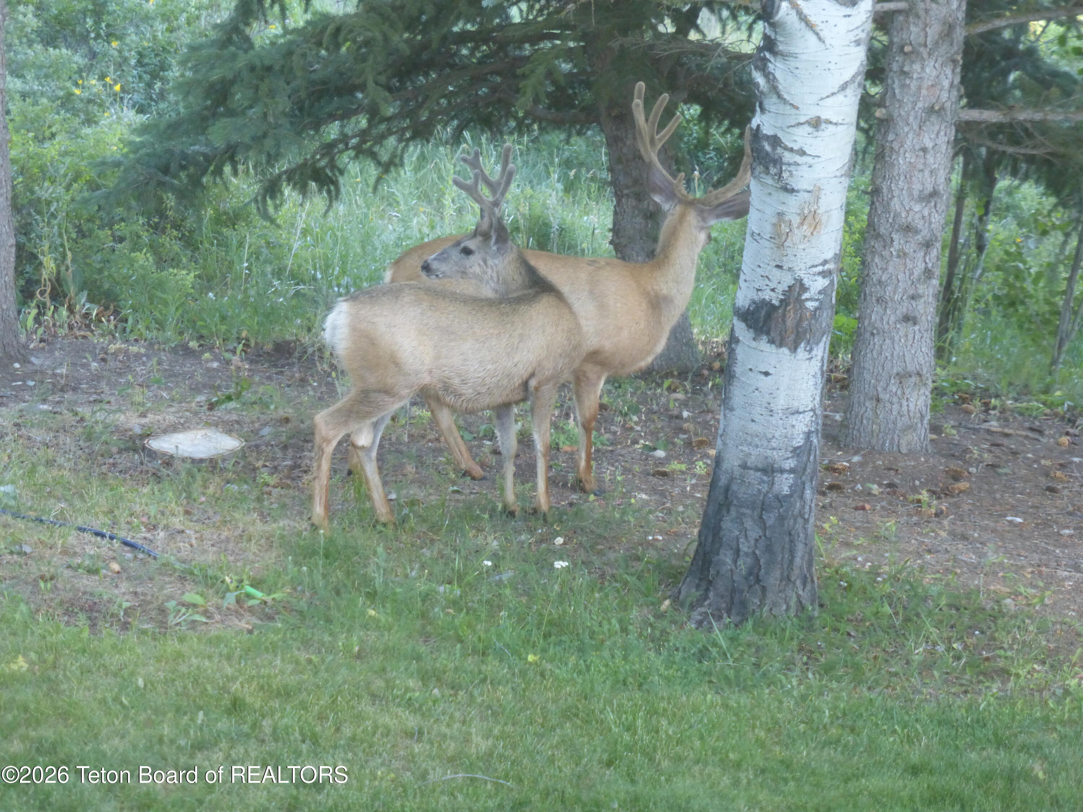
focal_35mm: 134
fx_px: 4192
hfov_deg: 14.7
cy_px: 406
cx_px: 542
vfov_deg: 11.1
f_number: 5.4
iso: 400
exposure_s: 1/40
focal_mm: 21.8
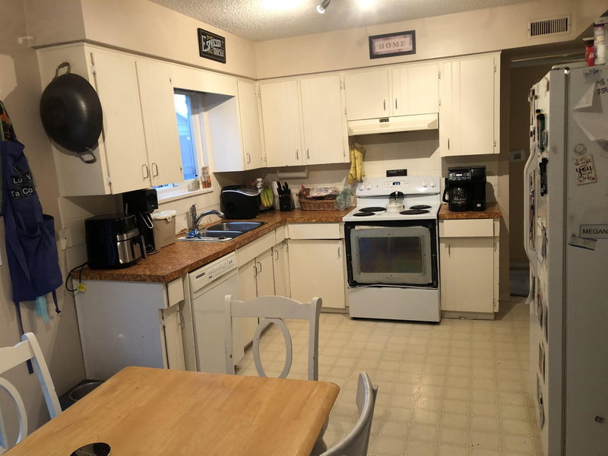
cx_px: 304
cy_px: 228
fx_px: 492
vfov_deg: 49.7
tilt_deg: -10.2
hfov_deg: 63.4
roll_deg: +4.4
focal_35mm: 28
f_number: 1.8
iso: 40
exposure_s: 1/15
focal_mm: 3.99
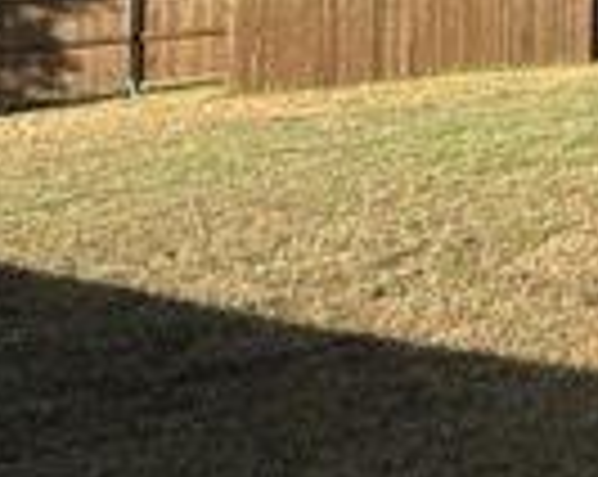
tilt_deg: +3.8
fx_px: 1166
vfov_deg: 21.6
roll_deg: +0.6
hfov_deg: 18.7
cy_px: -81
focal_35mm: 66
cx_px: 1187
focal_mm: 2.22
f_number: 2.2
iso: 50
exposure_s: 1/1613
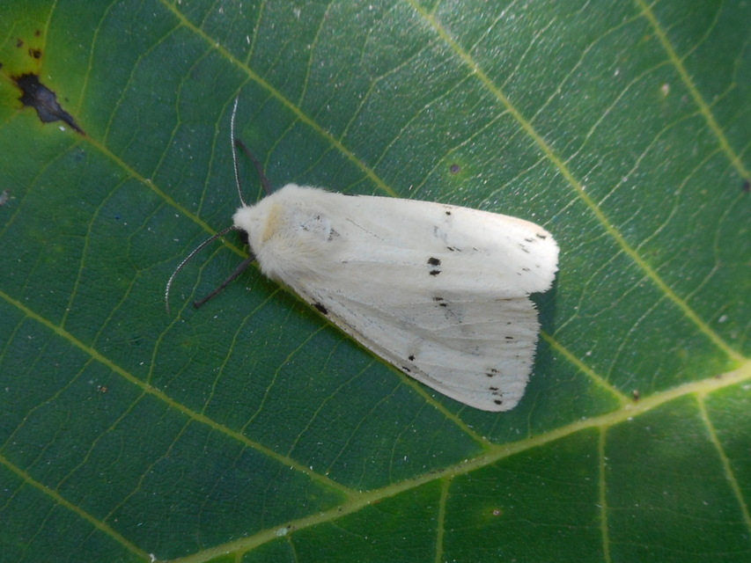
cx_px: 376
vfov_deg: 41.8
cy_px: 282
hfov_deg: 54.0
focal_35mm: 34
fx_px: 738
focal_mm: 6
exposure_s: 1/30
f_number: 4.2
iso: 80
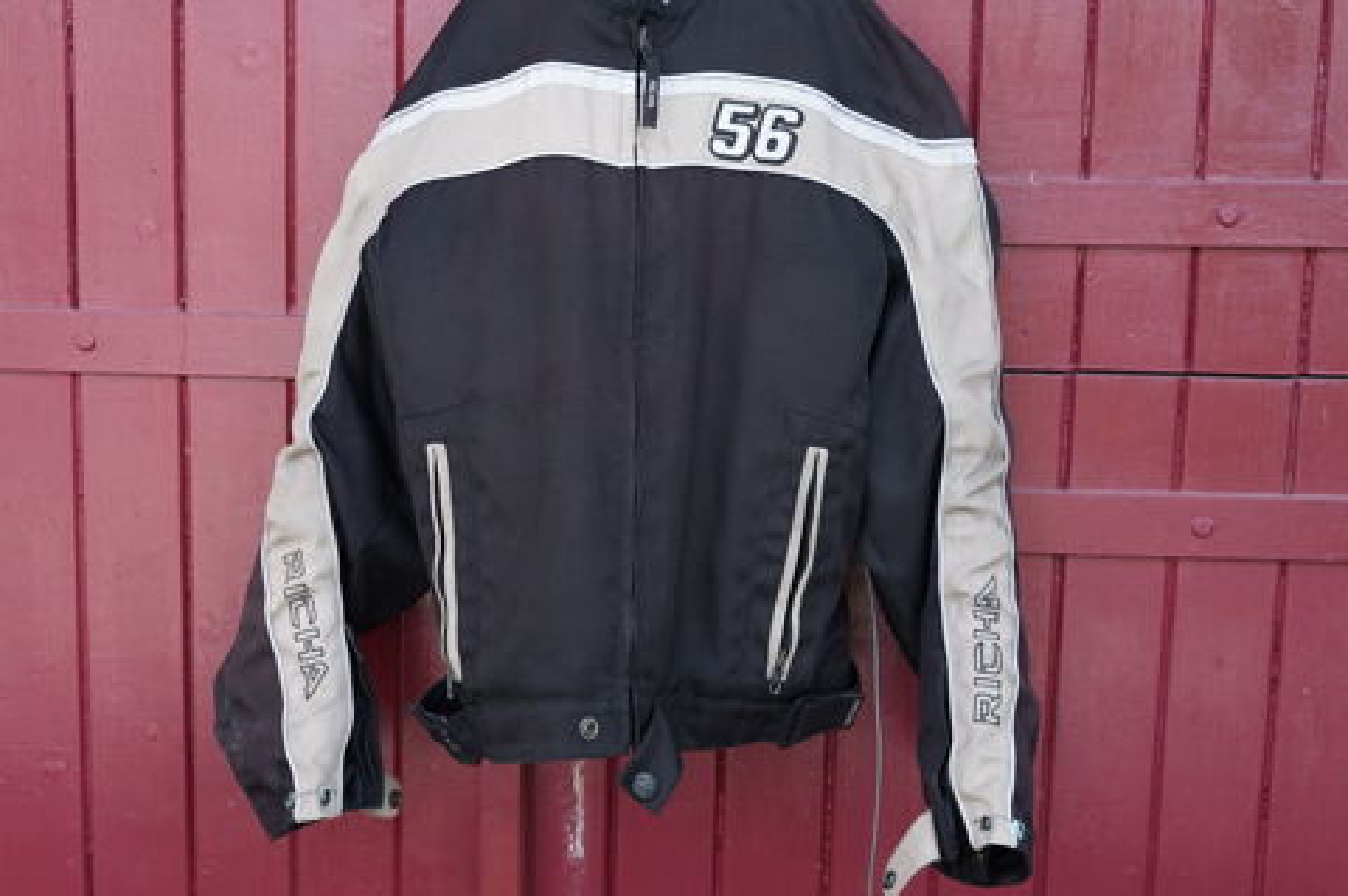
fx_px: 1870
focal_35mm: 50
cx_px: 674
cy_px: 448
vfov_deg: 26.9
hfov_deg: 39.6
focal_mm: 50
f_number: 4
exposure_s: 1/60
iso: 100
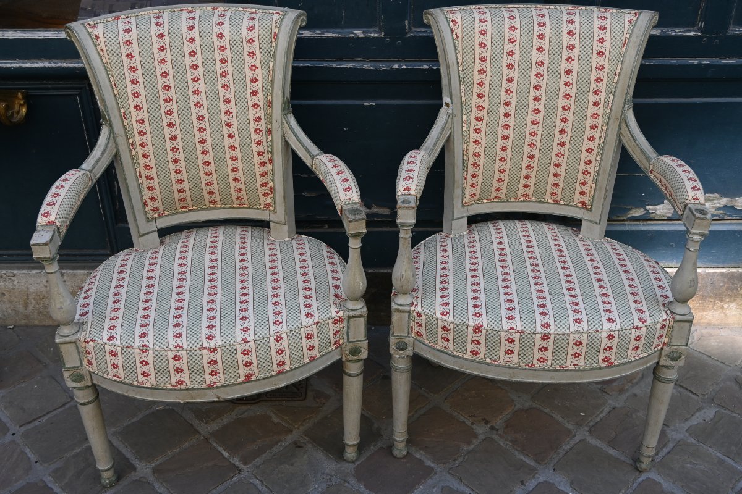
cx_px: 371
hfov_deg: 52.2
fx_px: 757
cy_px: 247
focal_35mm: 37
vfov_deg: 36.2
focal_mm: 24.5
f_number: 5.6
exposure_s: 1/250
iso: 200
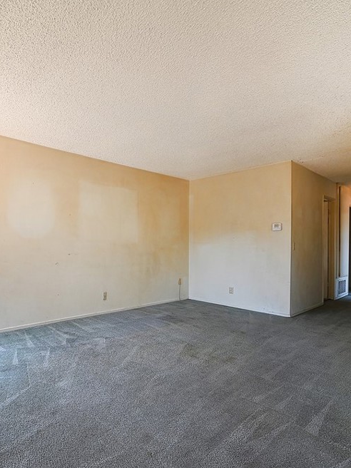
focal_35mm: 21
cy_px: 241
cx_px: 89
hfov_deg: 60.1
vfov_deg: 79.0
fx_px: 284
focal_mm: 14
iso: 250
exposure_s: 1/20
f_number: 8
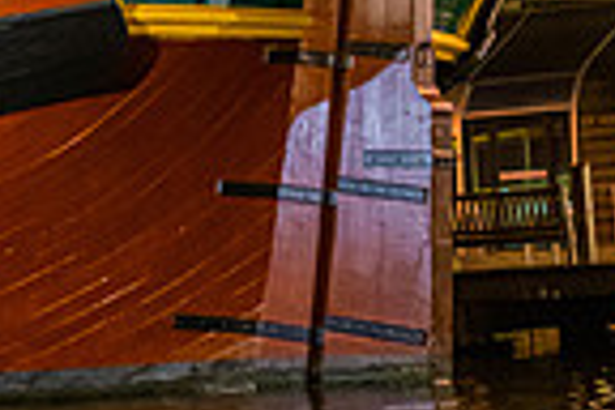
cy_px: -521
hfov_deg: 12.7
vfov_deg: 7.9
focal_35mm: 162
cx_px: 295
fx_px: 2767
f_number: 3.2
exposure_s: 1/40
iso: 5000
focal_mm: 35
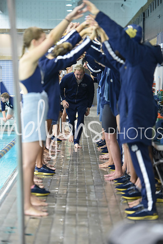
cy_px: 122
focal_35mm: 135
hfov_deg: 10.2
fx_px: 916
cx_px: 82
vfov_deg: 15.2
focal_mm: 135
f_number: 2.8
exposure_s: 1/250
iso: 3200
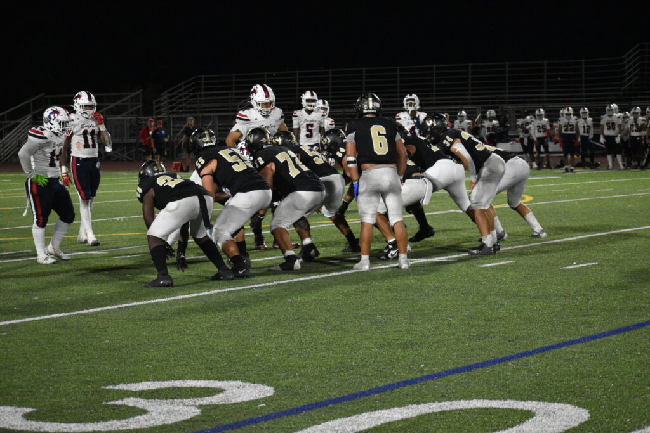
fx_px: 1896
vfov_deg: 13.0
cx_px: 325
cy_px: 216
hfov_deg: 19.5
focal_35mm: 105
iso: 3200
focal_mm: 70
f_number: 4.5
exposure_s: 1/500
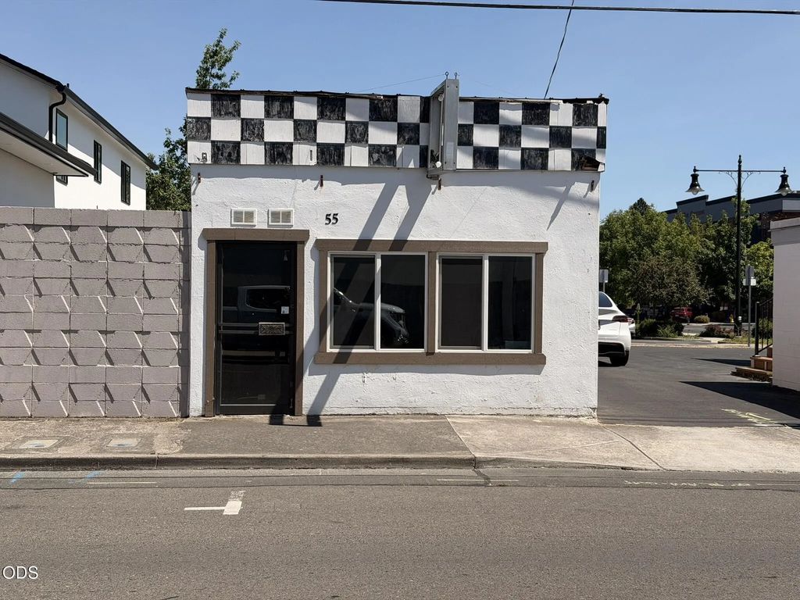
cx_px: 400
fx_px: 1109
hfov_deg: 39.7
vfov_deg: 30.3
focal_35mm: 48
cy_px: 300
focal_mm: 6.76
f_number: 1.78
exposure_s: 1/5587
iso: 64
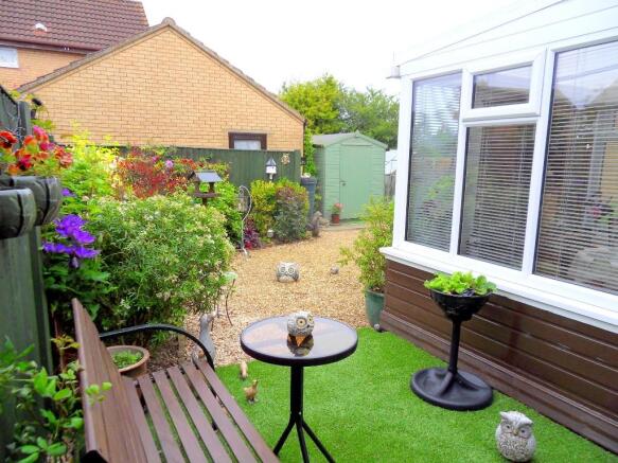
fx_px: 428
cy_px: 232
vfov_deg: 56.8
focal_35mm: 24
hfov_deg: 71.6
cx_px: 309
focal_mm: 4.2
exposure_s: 1/180
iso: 80
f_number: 3.3
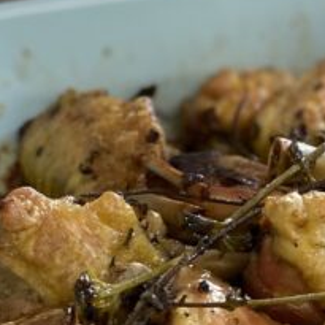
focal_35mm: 115
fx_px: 1222
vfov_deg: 14.7
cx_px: 303
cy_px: -49
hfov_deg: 15.0
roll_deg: -0.2
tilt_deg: -17.7
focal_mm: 4.25
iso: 64
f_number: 1.8
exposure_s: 1/100
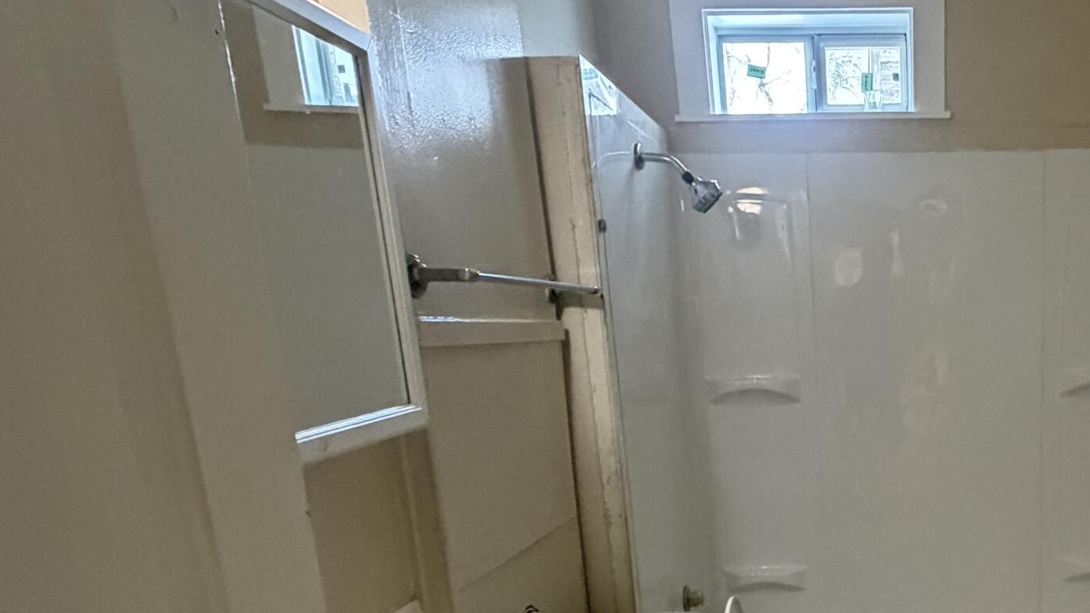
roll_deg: +1.7
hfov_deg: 53.6
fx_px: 954
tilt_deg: -15.1
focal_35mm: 33
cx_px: 938
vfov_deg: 33.5
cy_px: 568
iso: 800
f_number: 2.2
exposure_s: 1/60
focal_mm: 2.22
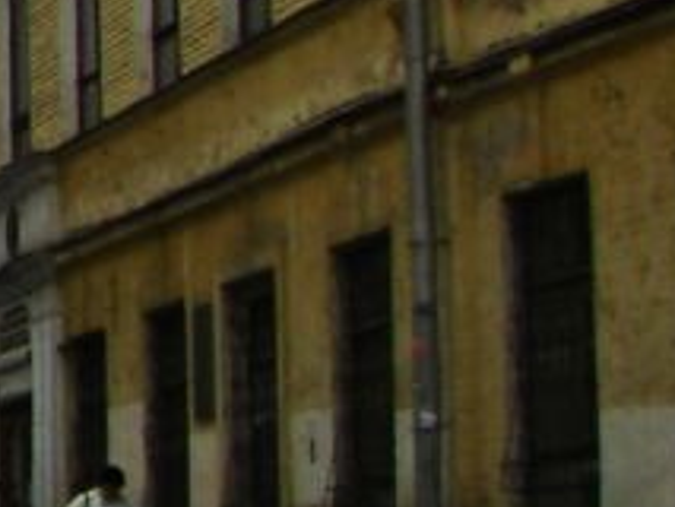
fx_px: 4214
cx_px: -830
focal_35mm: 216
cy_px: -174
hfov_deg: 8.5
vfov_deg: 6.8
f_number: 2.8
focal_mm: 6
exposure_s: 1/50
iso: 50
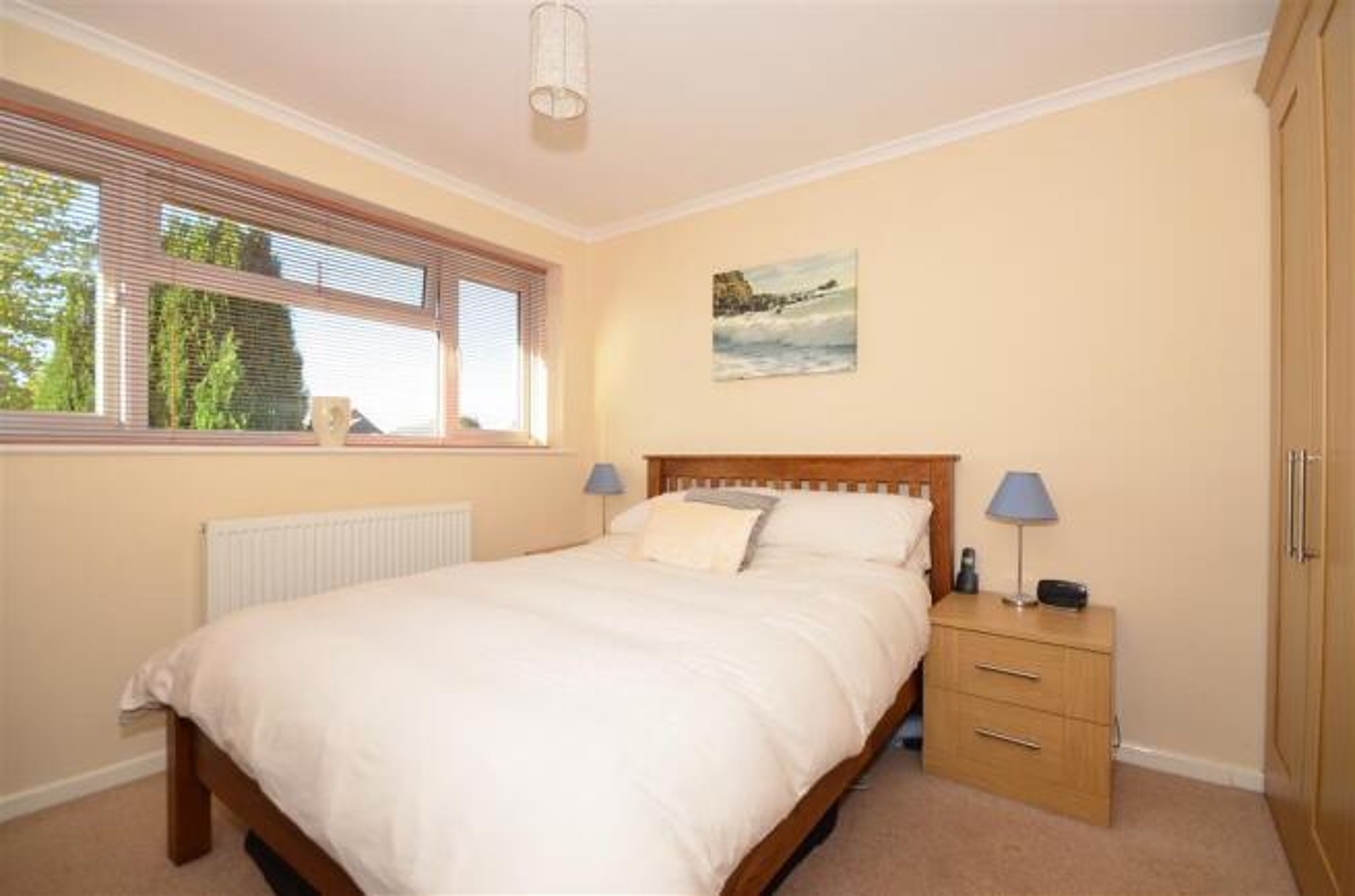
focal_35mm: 16
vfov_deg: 71.8
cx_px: 678
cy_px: 448
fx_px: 620
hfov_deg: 95.1
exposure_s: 1/25
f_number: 10
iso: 200
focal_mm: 11
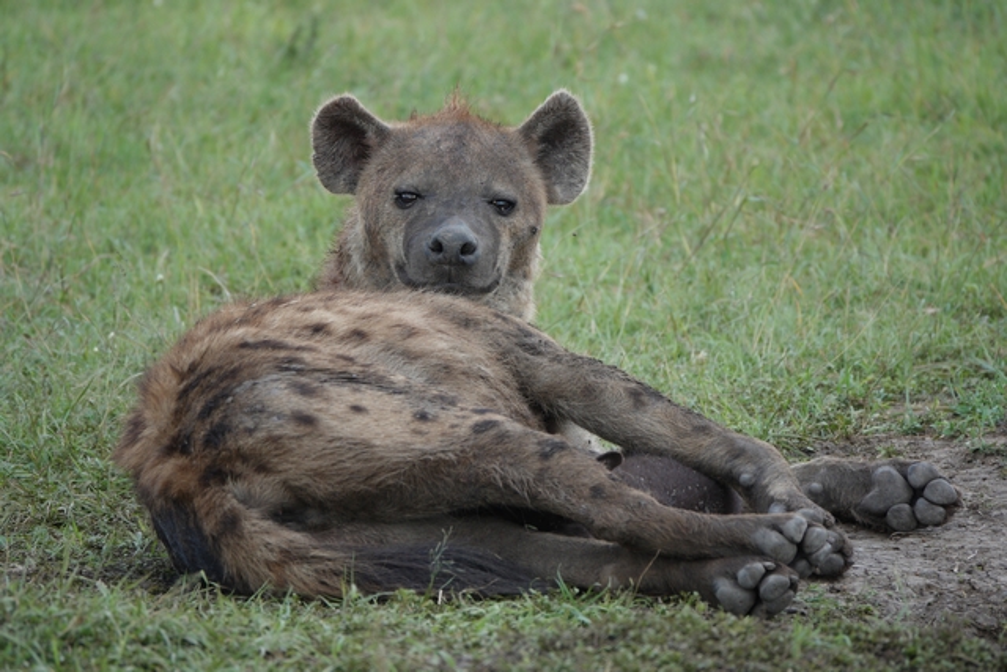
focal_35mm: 600
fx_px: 16786
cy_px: 336
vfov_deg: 2.3
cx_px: 504
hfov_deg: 3.4
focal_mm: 220
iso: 125
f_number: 4
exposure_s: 1/200
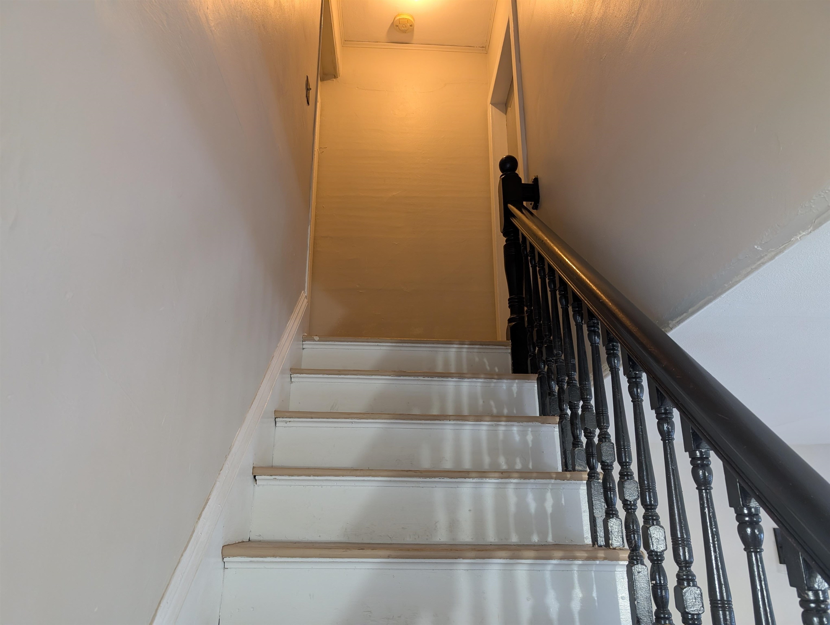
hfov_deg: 71.5
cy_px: 312
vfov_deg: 56.9
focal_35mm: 24
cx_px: 415
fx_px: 576
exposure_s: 1/30
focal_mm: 6.9
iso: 331
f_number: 1.68
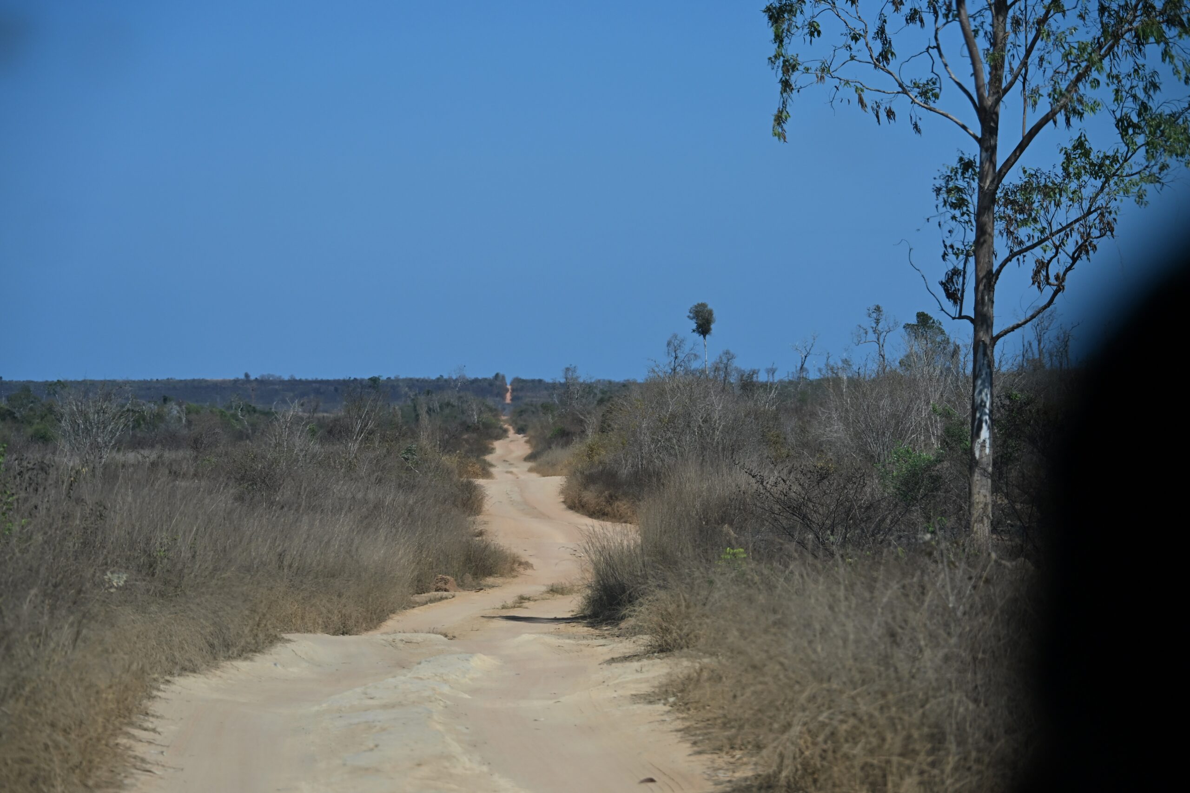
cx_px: 595
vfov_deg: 9.5
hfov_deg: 14.2
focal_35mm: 145
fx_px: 4793
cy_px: 396
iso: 400
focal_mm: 145
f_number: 7.1
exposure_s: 1/2000
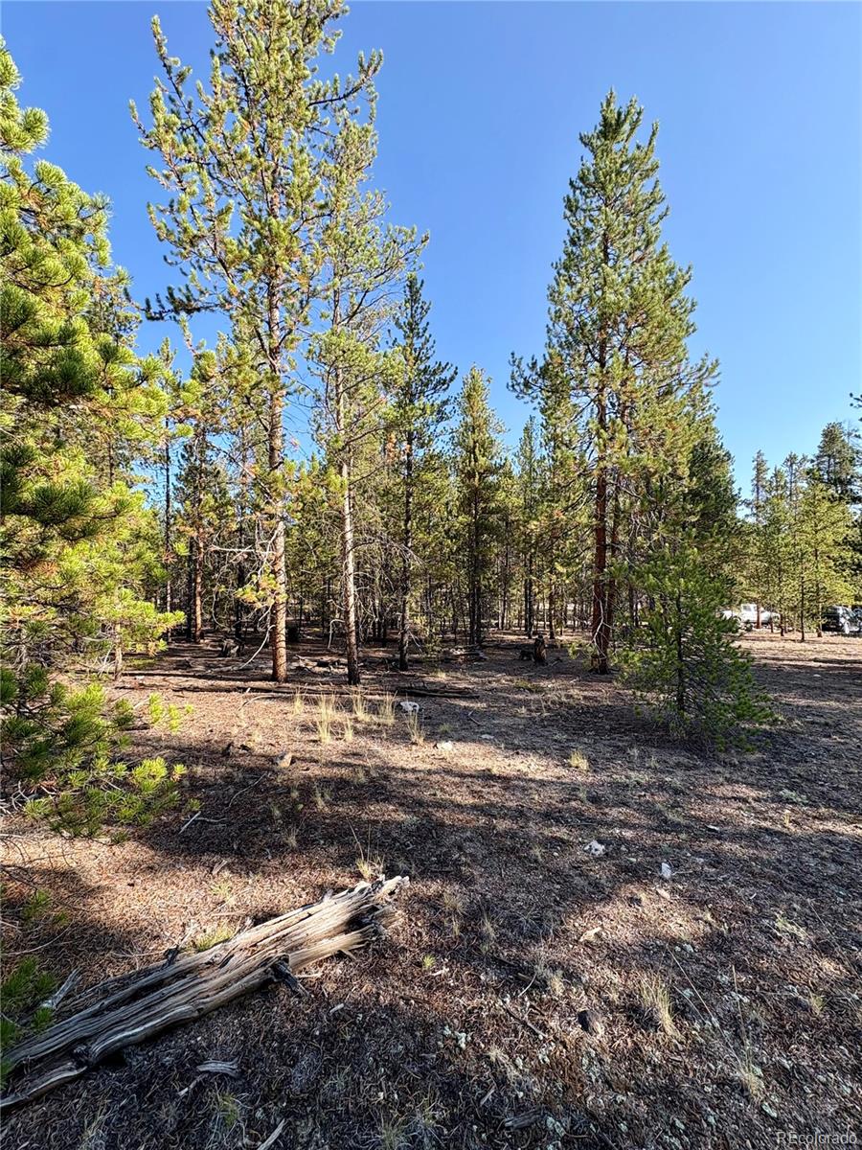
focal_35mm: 14
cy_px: 575
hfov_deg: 85.7
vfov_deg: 102.1
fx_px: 465
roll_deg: +0.5
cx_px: 431
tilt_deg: +2.2
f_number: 2.2
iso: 50
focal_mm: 2.22
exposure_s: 1/357
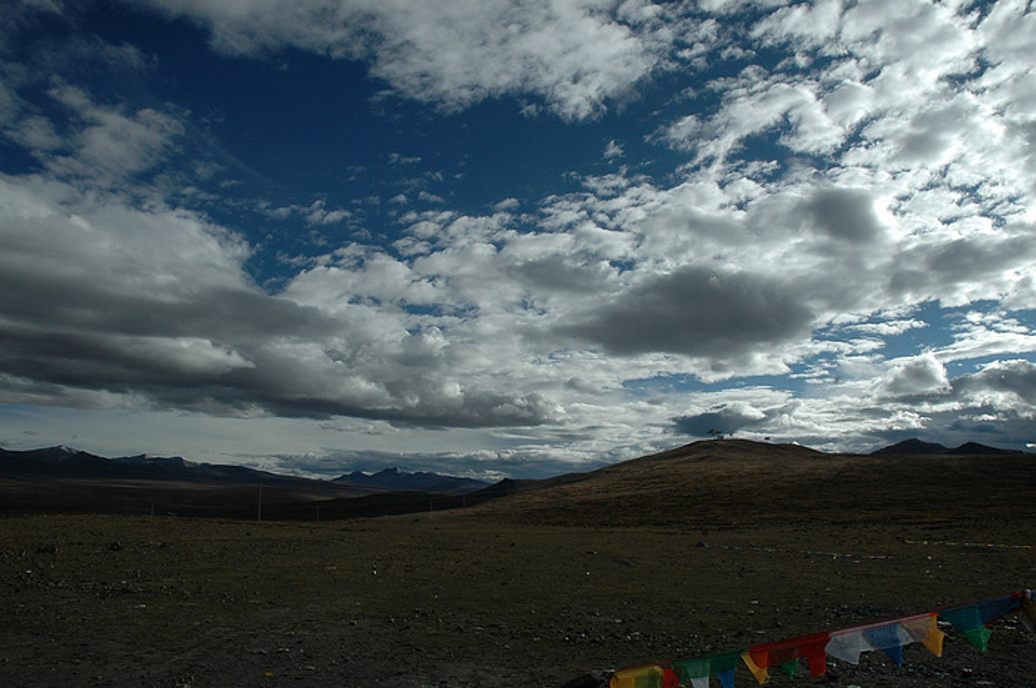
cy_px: 344
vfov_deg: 47.8
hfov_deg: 67.4
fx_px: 776
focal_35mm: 27
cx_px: 518
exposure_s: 1/640
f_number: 16
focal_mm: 18
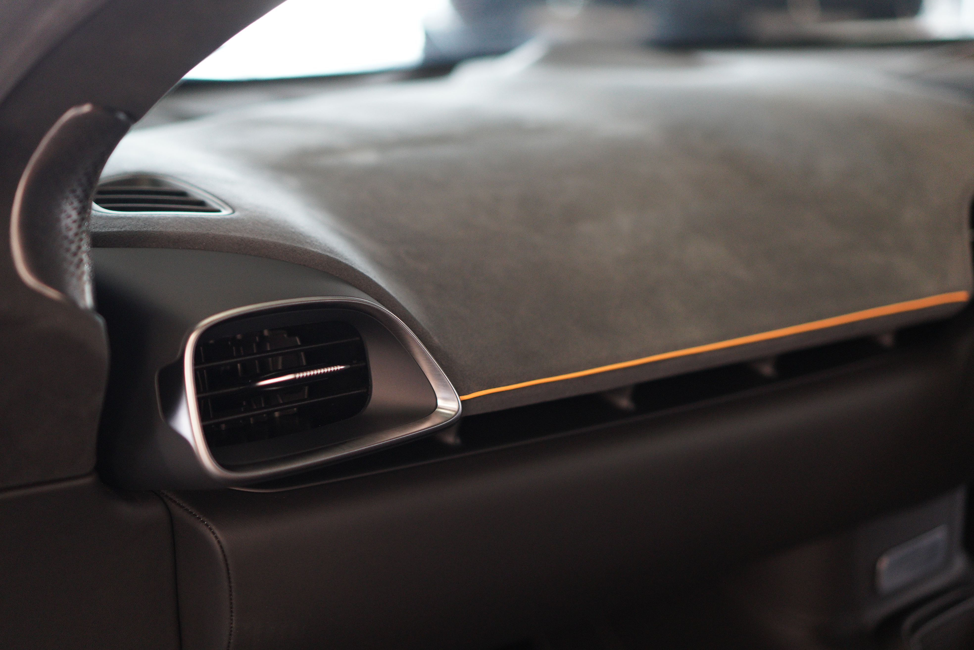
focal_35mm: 52
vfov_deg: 26.0
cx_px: 487
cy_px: 325
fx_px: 1407
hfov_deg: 38.2
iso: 1600
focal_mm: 35
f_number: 2
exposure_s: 1/100
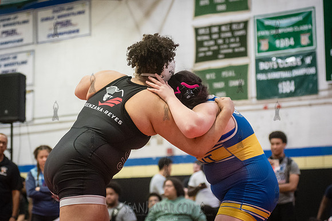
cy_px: 92
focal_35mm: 108
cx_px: 133
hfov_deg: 18.8
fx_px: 1000
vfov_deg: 12.6
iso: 8000
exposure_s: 1/400
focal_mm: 80
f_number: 3.5
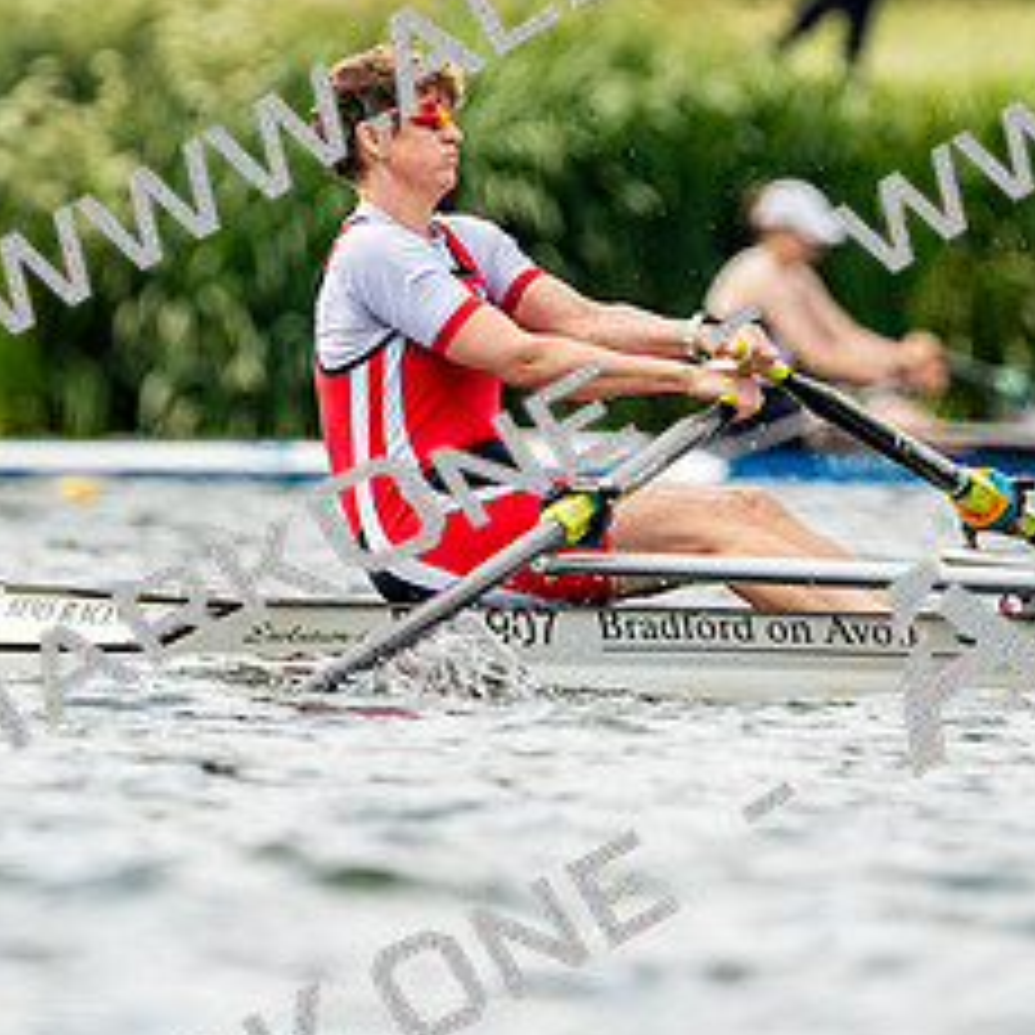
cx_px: 504
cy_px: 349
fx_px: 35383
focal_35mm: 1046
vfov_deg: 1.7
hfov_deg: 1.7
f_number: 6.3
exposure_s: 1/2000
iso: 400
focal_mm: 489
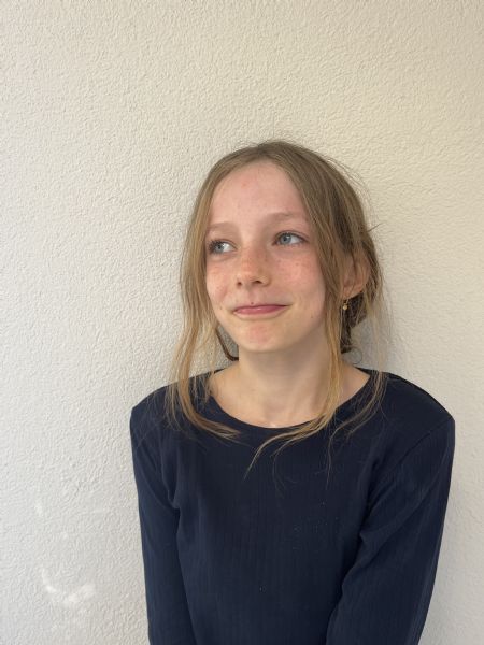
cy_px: 322
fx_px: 485
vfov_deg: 67.3
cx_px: 242
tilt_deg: -7.2
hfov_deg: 53.1
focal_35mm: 26
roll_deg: -0.7
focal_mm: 5.1
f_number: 1.6
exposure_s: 1/122
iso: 64
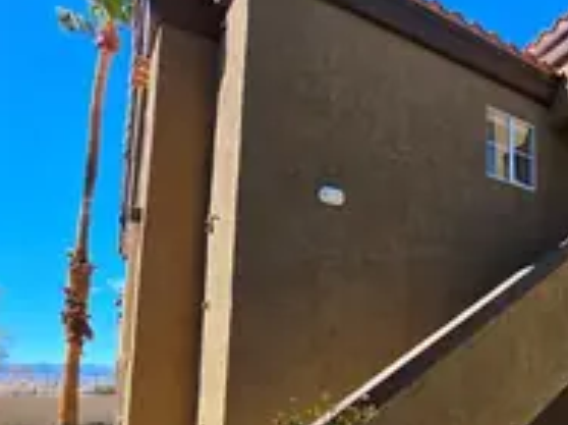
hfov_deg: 58.9
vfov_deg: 46.9
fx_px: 459
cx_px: 449
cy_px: 342
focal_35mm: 28
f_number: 1.9
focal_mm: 2.2
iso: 50
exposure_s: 1/2000
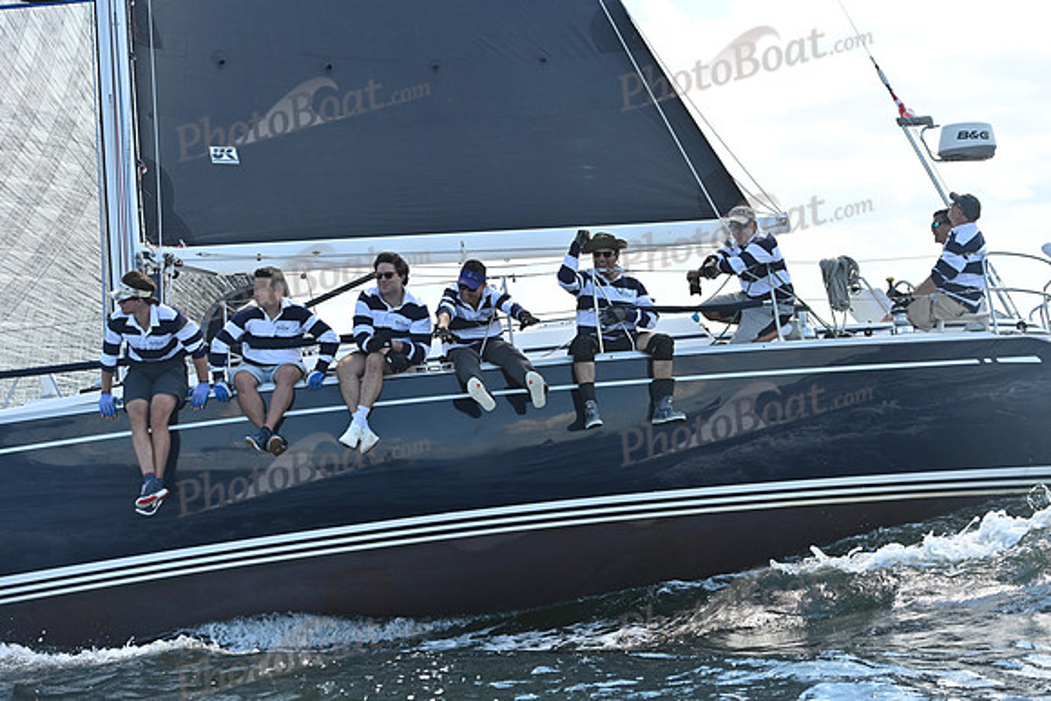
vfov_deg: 19.5
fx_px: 2044
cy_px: 350
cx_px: 526
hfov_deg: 28.8
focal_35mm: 70
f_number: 4.5
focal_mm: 70
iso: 250
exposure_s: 1/1250
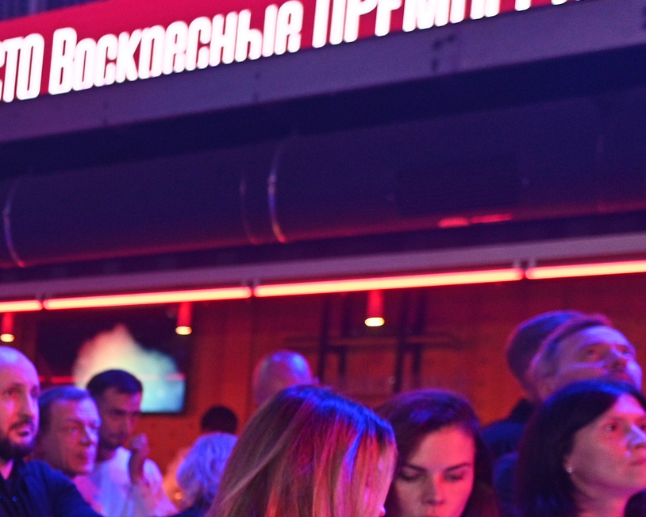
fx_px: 1128
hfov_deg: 26.8
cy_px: 537
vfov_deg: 24.4
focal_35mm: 59
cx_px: -204
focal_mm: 20
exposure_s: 1/160
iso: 800
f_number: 2.8
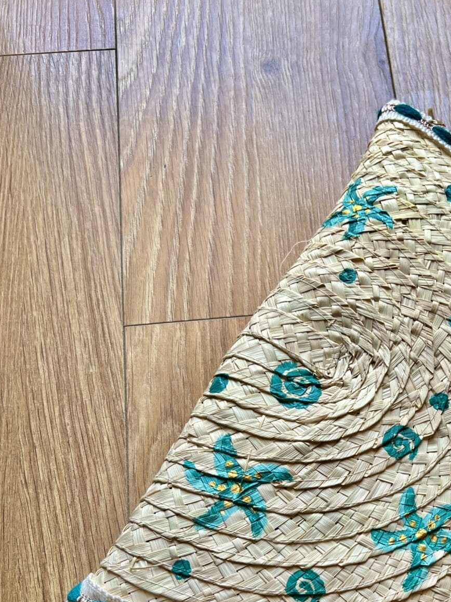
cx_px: 378
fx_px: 799
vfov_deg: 40.2
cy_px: 447
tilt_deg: -68.4
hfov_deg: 30.5
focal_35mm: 46
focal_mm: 5.7
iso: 32
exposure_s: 1/146
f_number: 1.5
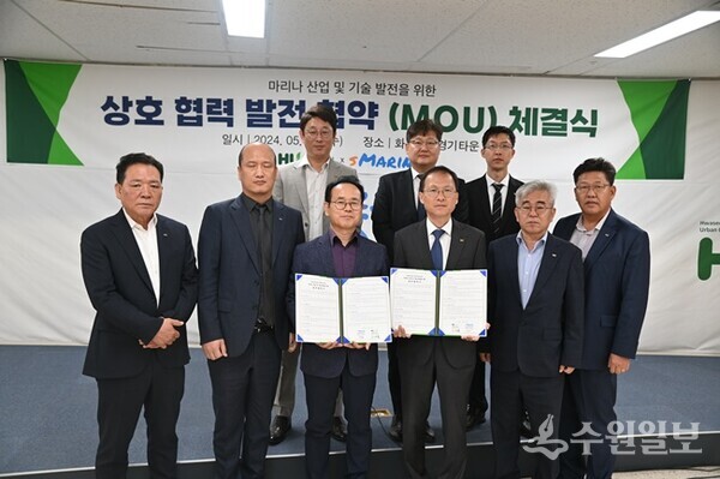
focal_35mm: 32
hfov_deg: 58.8
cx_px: 360
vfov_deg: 41.0
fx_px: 639
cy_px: 240
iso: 1000
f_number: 4
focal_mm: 32
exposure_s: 1/125
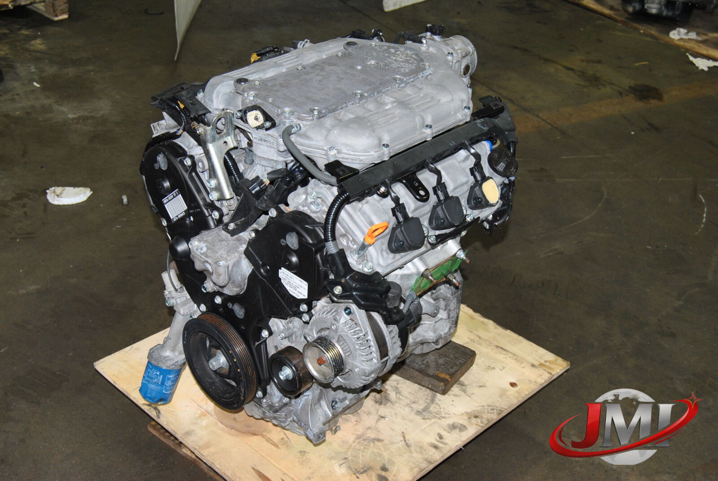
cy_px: 240
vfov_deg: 28.2
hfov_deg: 41.1
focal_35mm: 48
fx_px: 958
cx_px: 359
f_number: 7.1
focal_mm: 32
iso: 400
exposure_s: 1/200
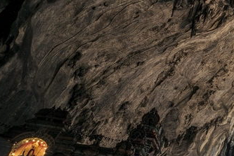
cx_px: 391
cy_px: 84
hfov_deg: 24.0
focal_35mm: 54
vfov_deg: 25.1
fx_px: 351
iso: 64
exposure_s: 492
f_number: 8
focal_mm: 15
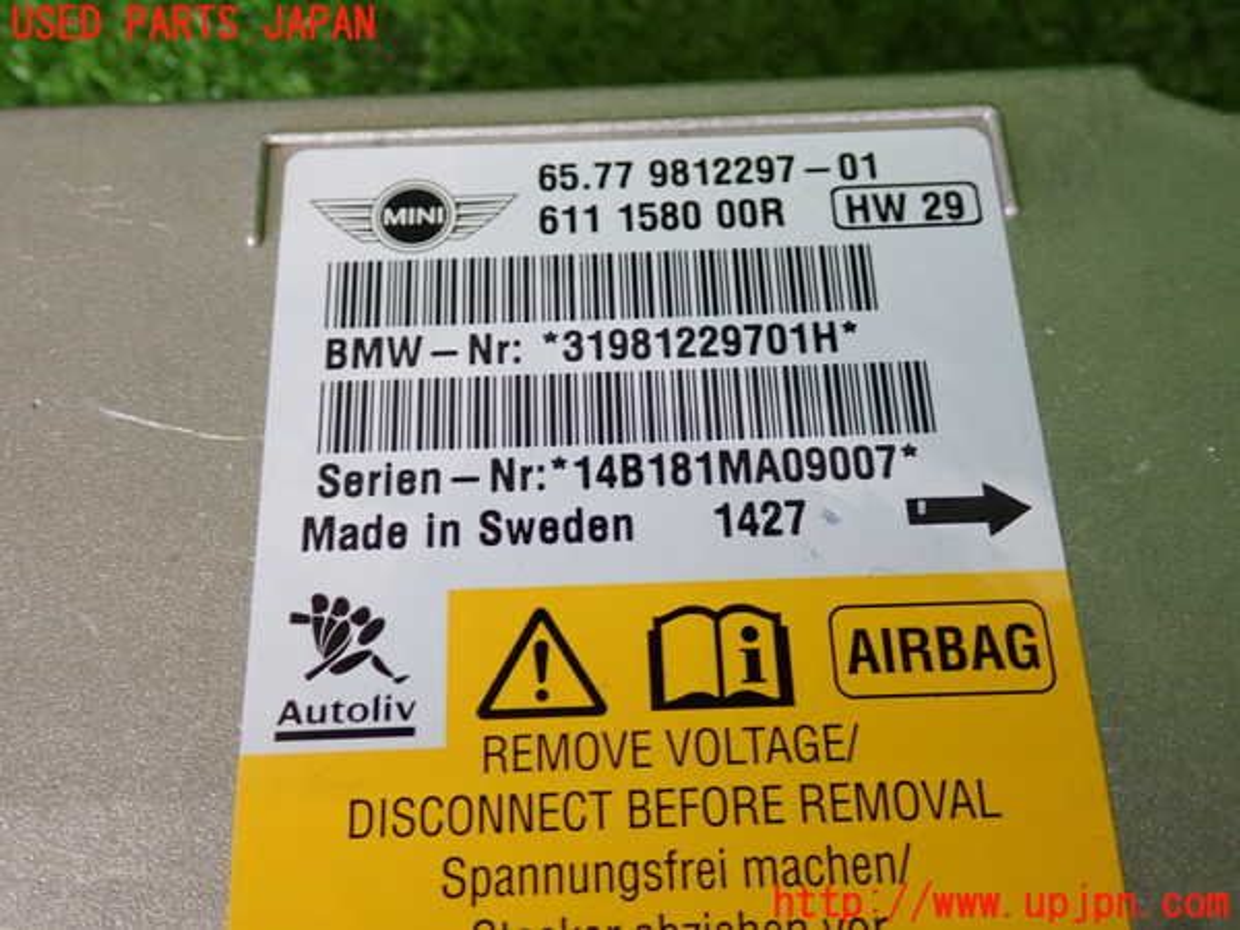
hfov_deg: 49.0
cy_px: 465
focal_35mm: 38
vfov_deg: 37.7
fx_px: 1361
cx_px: 620
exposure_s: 1/100
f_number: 2.7
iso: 200
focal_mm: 6.83
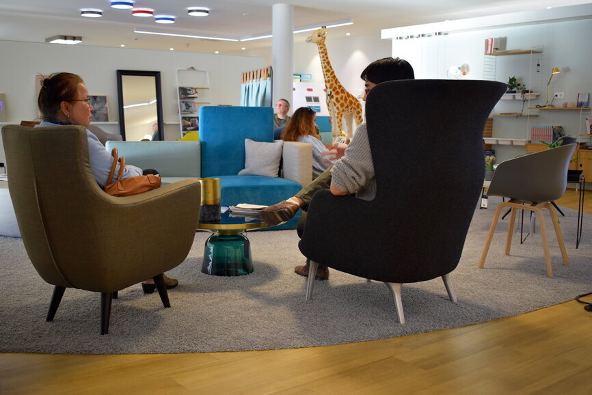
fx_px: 642
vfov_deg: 34.2
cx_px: 296
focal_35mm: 39
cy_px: 198
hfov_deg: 49.5
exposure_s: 1/60
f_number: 4
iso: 640
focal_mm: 26
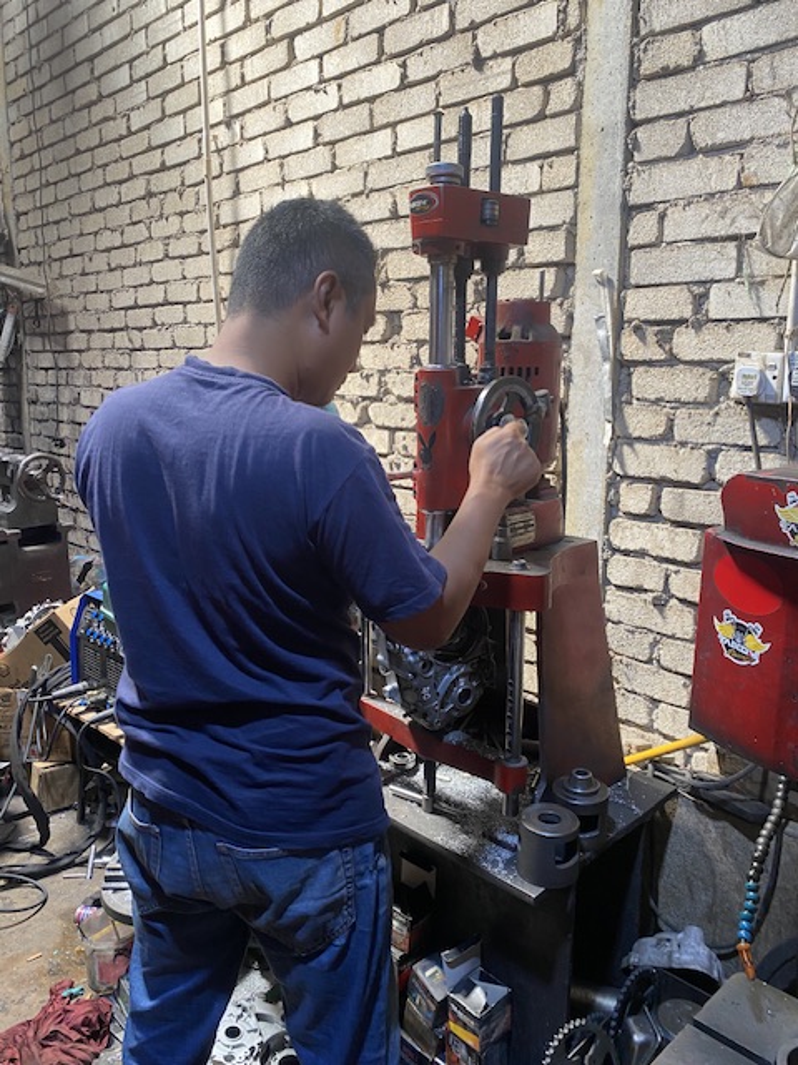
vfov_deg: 67.3
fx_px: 799
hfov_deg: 53.1
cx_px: 399
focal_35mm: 26
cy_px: 532
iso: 64
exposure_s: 1/50
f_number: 1.8
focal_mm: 4.25
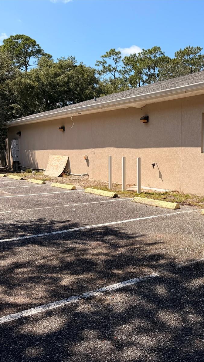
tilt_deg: -4.5
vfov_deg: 56.6
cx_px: 179
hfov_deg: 32.3
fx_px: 337
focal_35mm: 35
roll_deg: +0.8
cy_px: 181
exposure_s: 1/3953
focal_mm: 6.76
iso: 80
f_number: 1.78
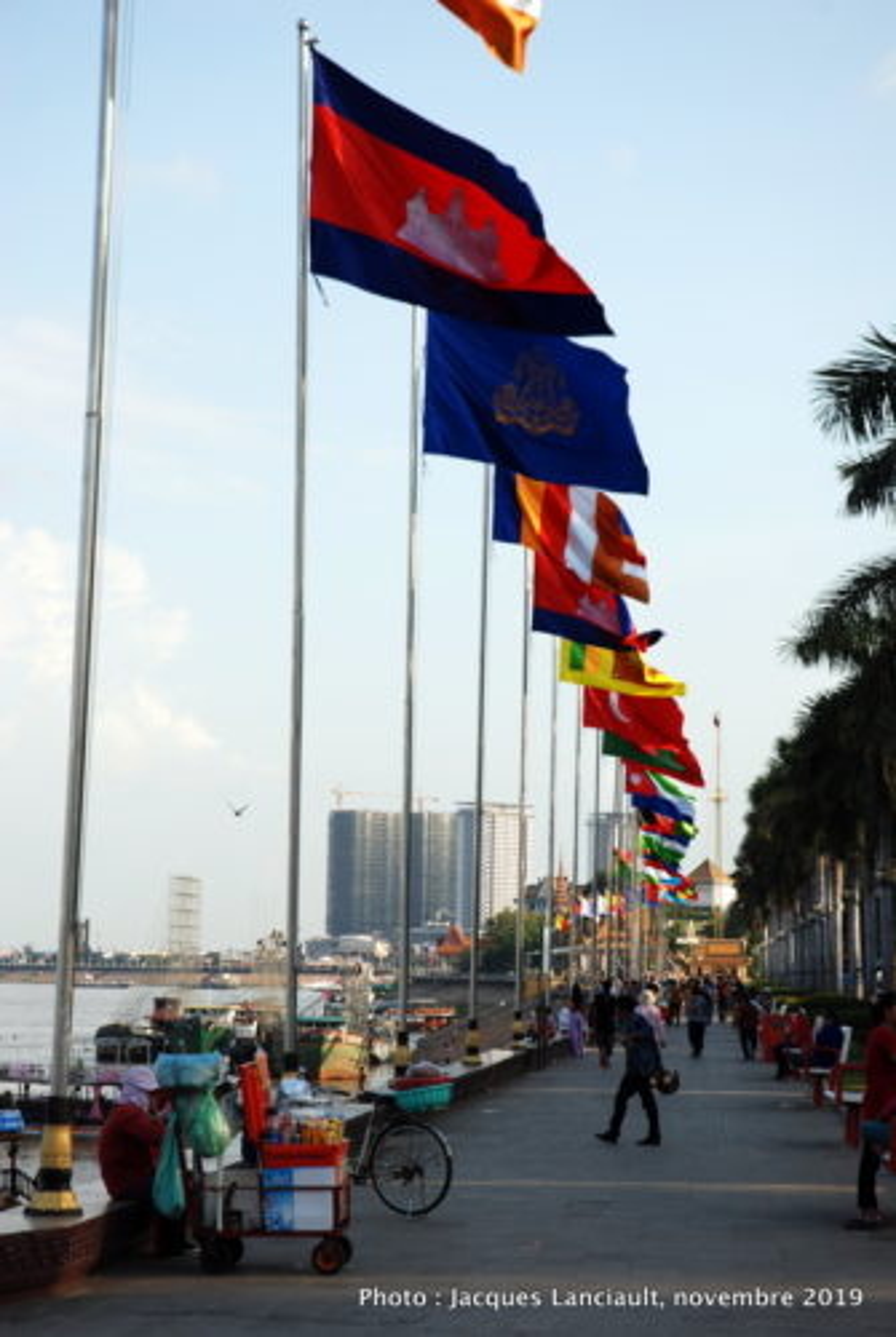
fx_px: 3069
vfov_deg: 24.6
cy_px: 668
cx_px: 448
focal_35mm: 82
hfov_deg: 16.6
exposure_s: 1/200
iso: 100
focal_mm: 55
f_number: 7.1
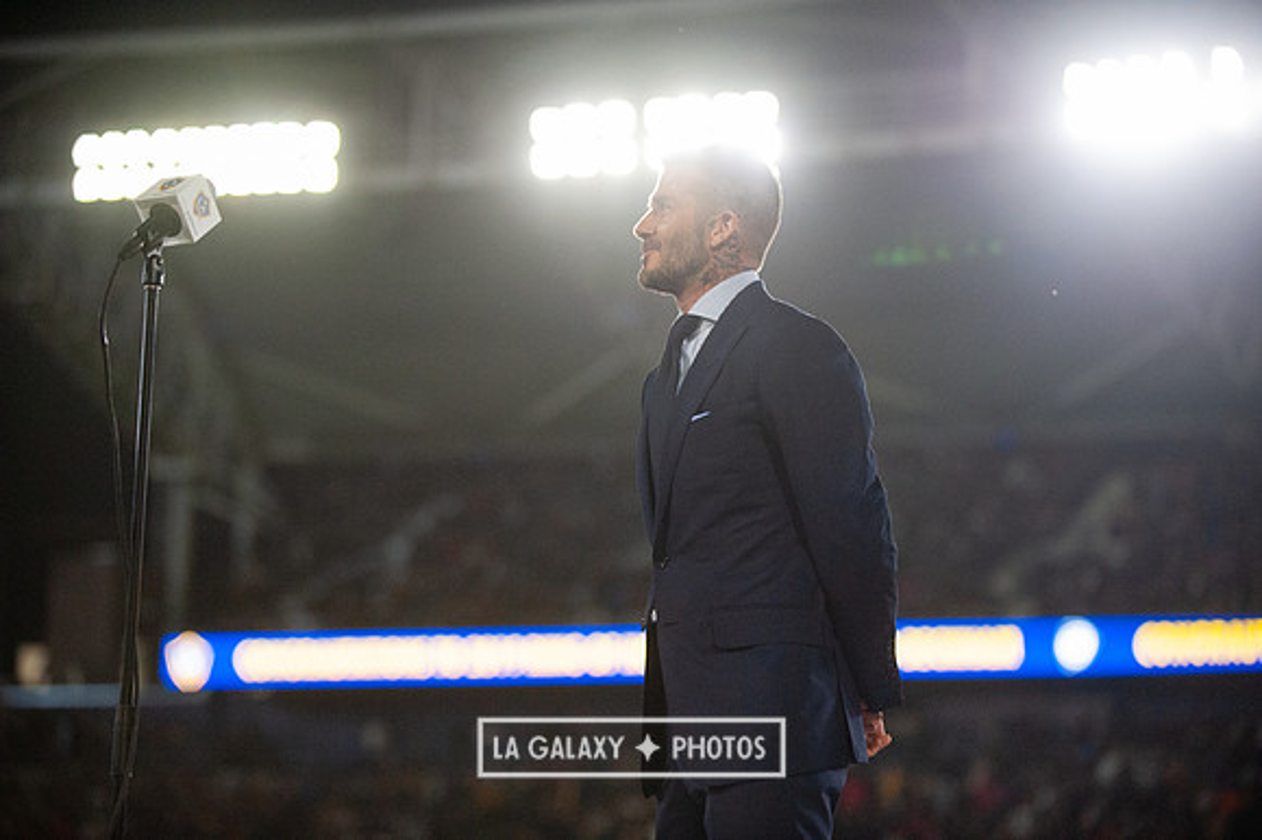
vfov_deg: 13.0
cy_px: 420
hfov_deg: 19.5
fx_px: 3679
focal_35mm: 105
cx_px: 631
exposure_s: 1/3200
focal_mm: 105
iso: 3200
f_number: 2.8
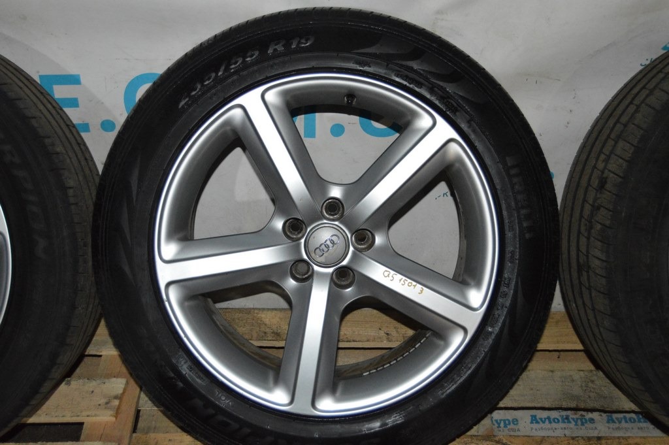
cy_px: 222
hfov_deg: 46.4
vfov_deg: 31.8
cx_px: 334
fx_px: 780
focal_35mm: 42
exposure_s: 1/60
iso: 3200
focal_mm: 28
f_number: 4
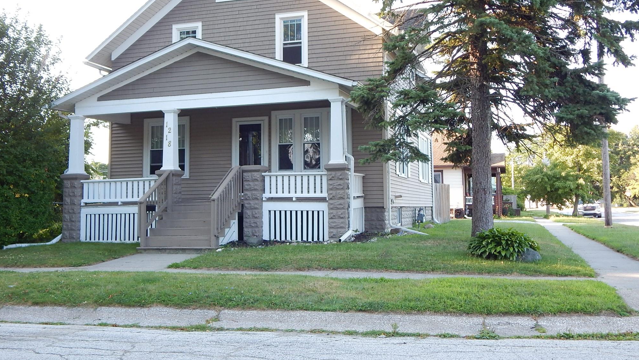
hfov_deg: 52.8
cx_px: 315
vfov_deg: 31.1
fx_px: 644
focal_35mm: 38
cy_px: 148
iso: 125
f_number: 3.3
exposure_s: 1/100
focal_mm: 6.1
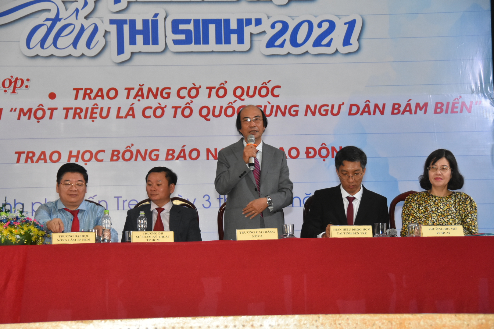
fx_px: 1276
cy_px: 164
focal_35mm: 93
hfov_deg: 21.9
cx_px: 247
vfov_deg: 14.7
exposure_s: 1/200
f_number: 4.8
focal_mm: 62
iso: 3200
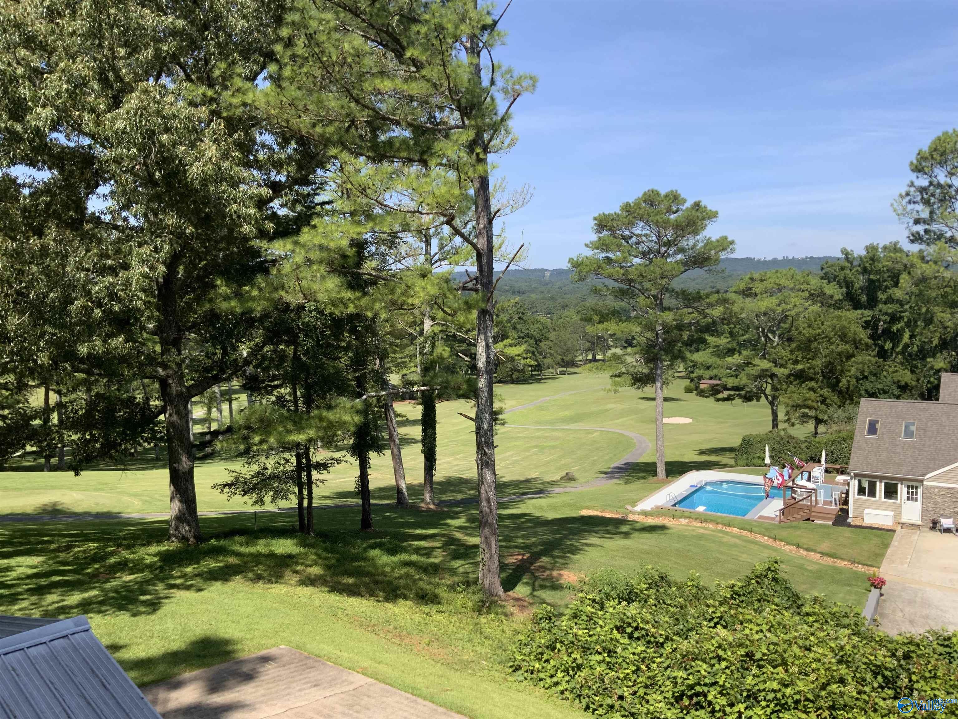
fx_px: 803
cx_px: 479
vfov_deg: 48.2
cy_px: 360
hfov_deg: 61.7
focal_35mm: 29
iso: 16
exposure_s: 1/1221
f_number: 1.8
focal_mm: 3
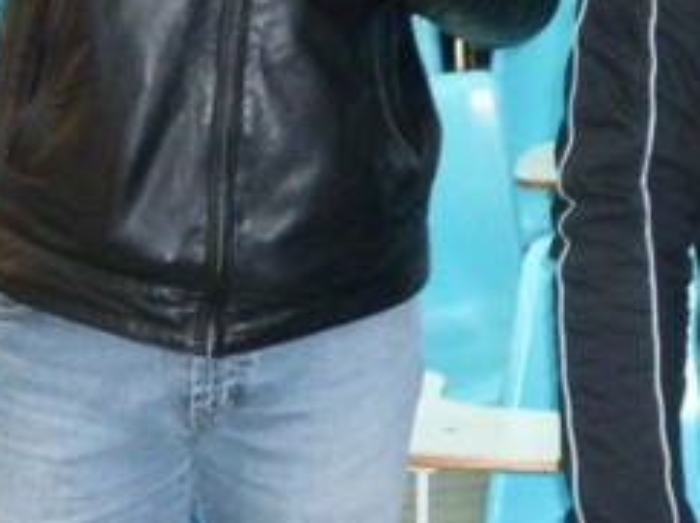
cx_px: 1051
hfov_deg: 14.3
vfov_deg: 11.0
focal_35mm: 129
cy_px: -282
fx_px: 2606
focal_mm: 5.5
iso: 250
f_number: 2.8
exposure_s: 1/30
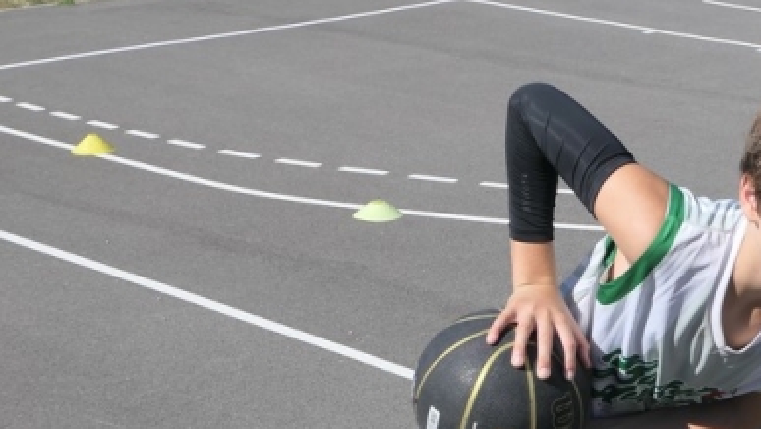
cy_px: 354
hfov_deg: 25.6
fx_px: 1635
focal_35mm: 81
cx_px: 653
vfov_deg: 14.8
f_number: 3.2
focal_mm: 12.2
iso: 125
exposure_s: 1/1600
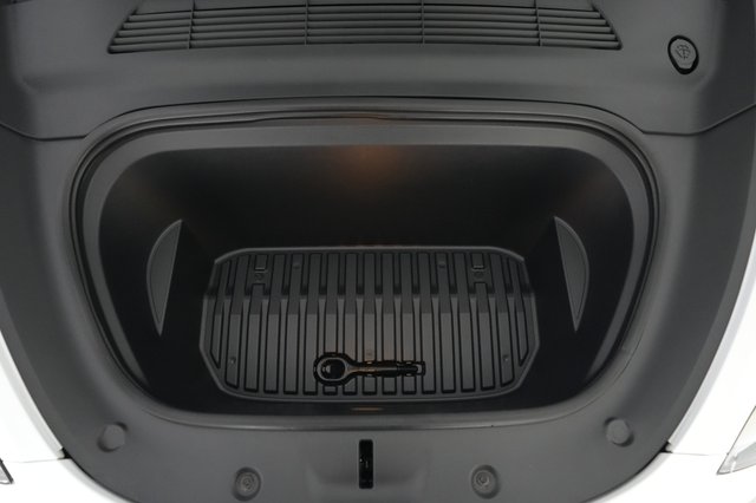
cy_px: 252
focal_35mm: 24
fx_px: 504
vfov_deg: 53.1
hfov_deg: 73.8
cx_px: 378
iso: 6400
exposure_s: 1/160
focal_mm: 24
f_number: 2.8
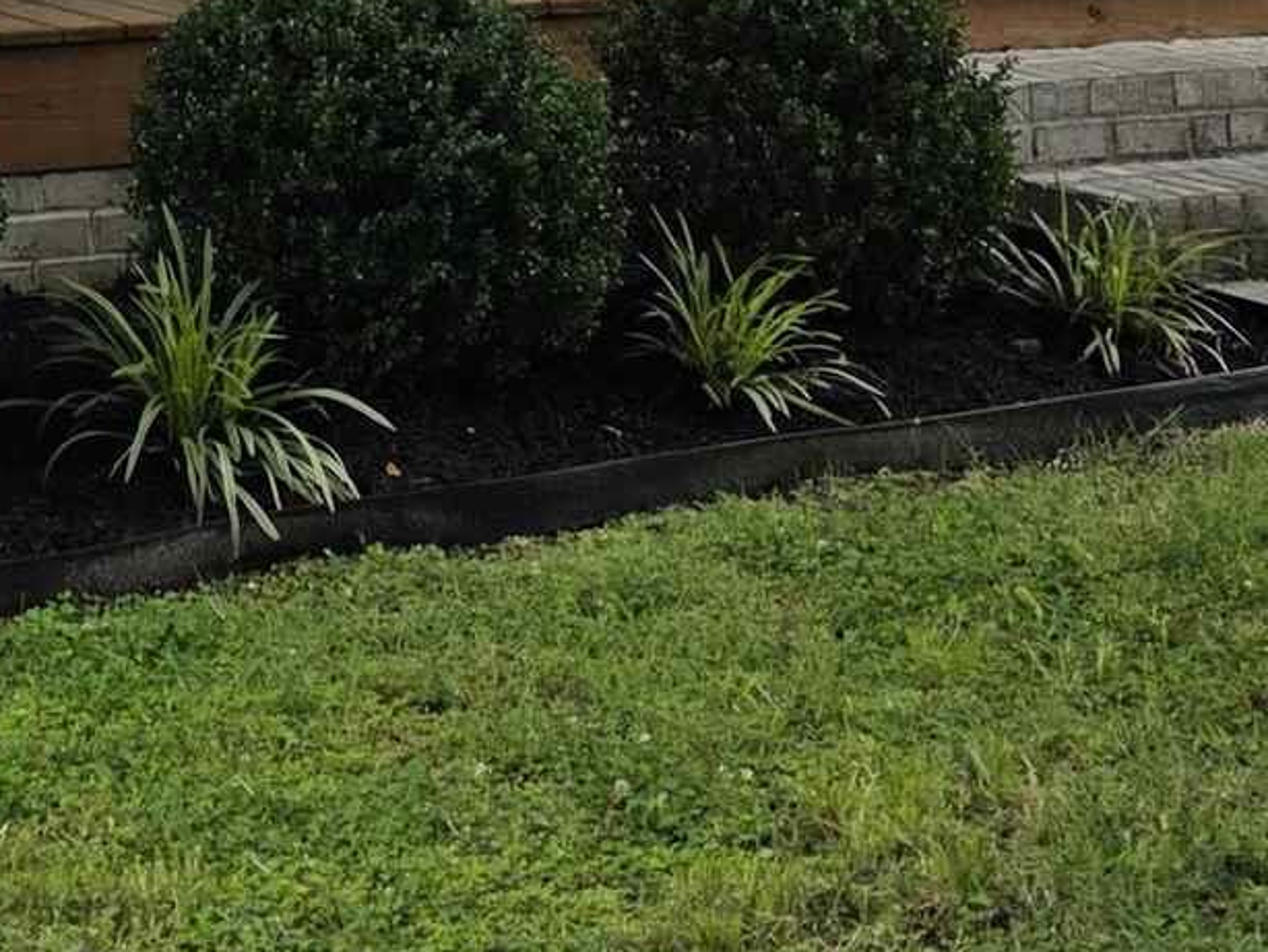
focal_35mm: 115
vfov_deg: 11.0
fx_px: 4214
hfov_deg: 15.7
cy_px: -1307
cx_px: -648
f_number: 1.7
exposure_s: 1/3418
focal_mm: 6.3
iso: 80
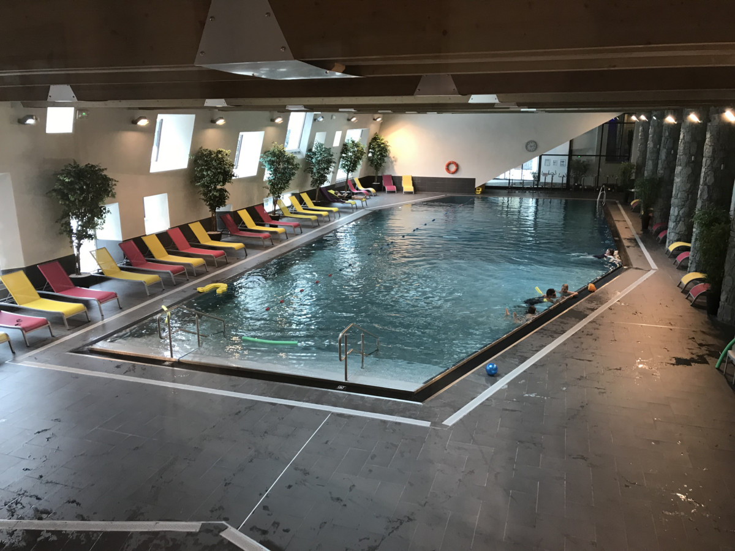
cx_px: 368
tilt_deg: -17.5
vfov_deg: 49.7
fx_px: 595
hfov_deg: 63.4
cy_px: 276
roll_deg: +2.3
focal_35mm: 28
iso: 32
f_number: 1.8
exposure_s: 1/22
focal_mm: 3.99
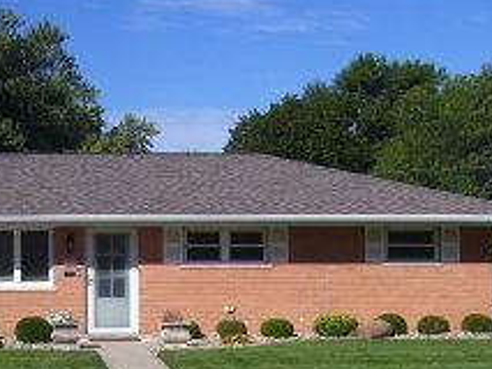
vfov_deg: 16.5
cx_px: 111
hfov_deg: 21.8
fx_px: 1266
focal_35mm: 89
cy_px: 309
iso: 80
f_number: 4.8
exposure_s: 1/750
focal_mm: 6
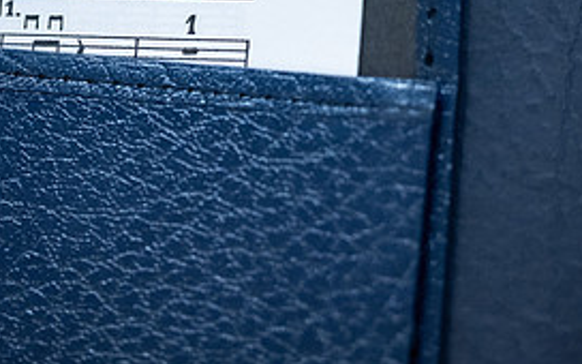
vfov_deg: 3.0
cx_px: 257
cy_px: 10
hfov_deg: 4.8
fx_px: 6884
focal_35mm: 434
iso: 2000
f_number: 2.8
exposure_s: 1/400
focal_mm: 200
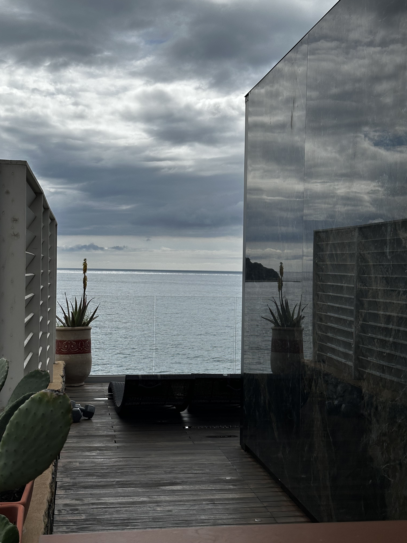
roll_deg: -1.8
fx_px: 752
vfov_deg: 39.7
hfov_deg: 30.3
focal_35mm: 48
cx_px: 204
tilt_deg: -1.1
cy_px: 272
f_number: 1.78
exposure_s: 1/8929
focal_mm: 6.86
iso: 64
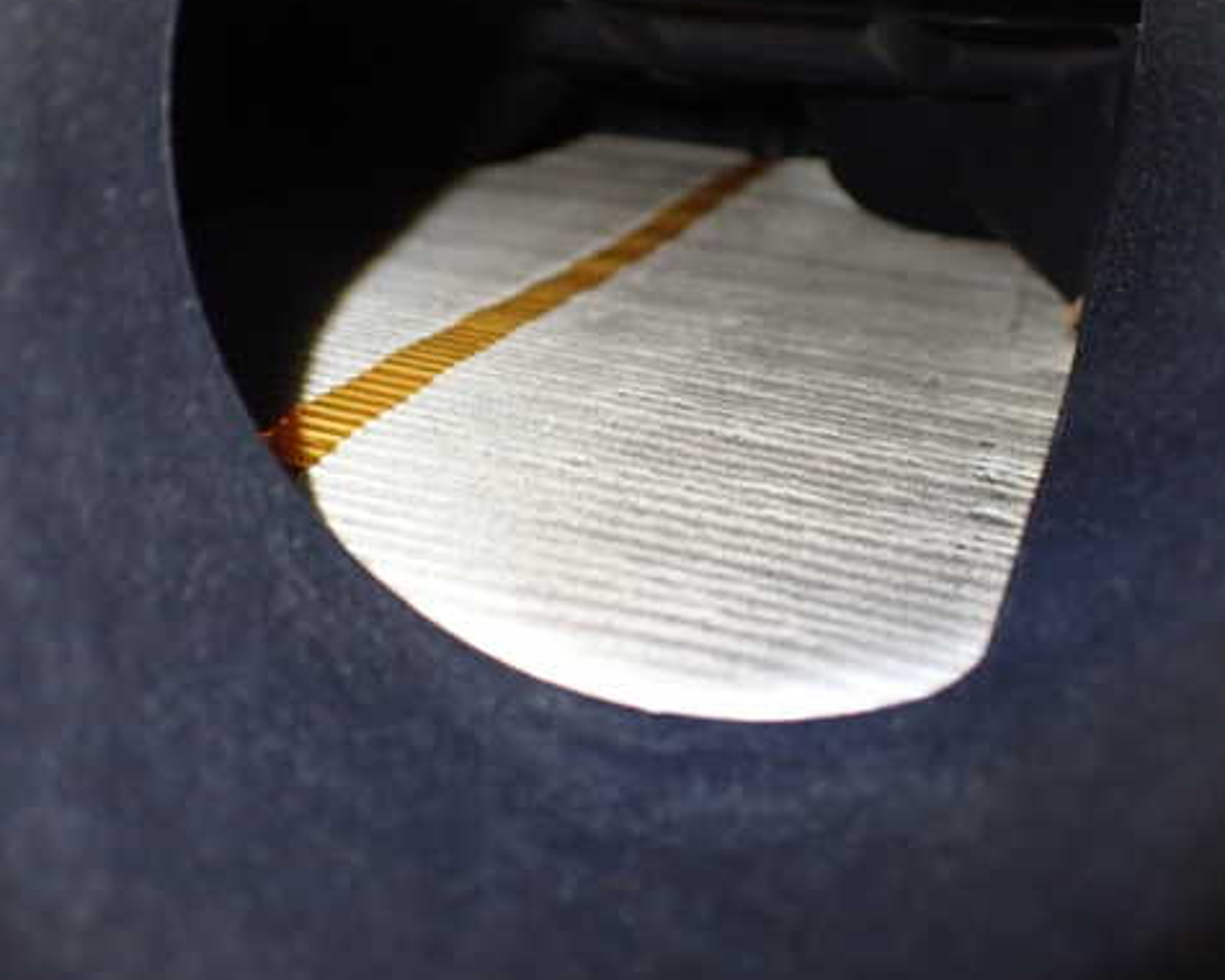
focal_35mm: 37
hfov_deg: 49.1
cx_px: 588
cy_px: 480
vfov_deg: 40.1
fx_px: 1341
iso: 800
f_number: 2.3
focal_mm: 5.4
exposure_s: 1/125
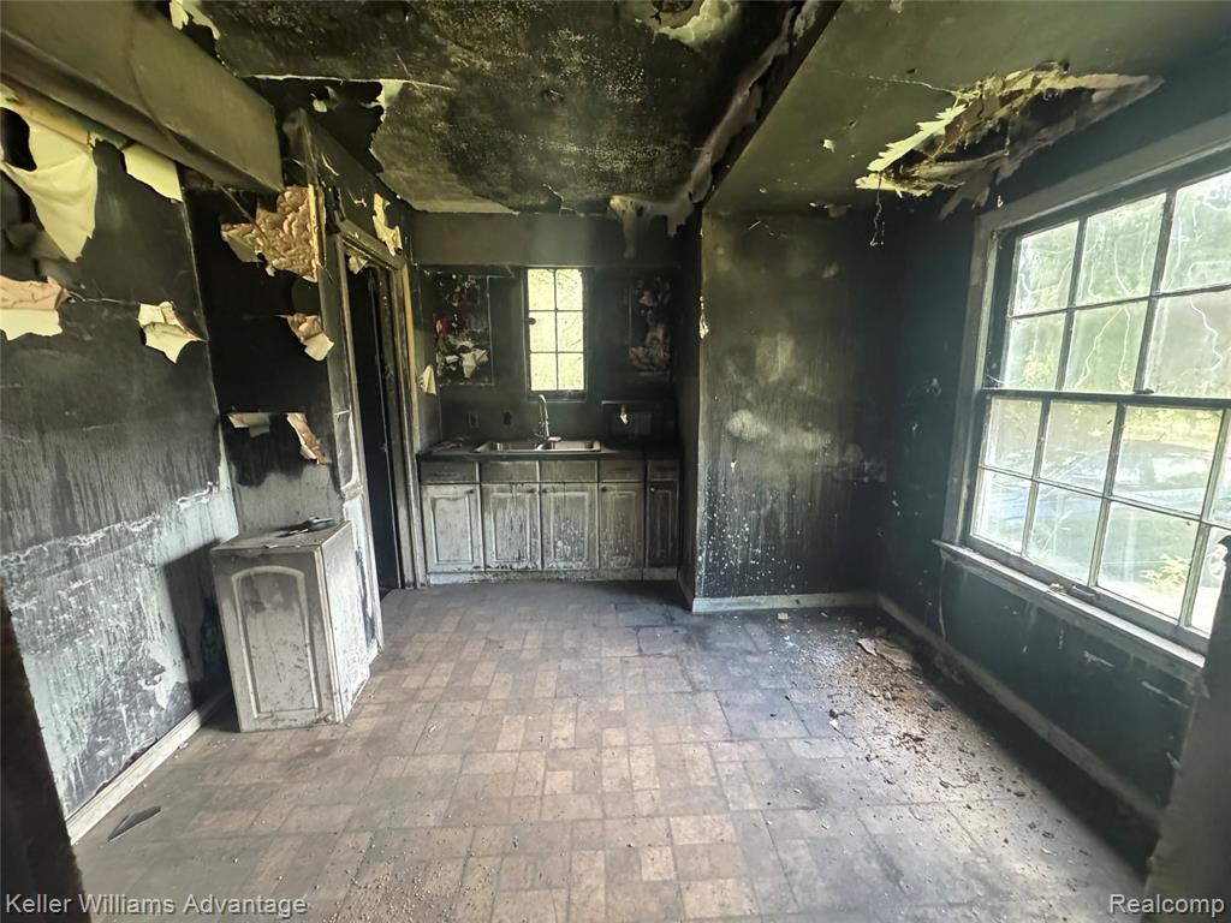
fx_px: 498
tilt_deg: -10.4
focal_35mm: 14
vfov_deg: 85.7
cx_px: 616
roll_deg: -0.4
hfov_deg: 102.1
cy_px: 462
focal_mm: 2.22
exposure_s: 1/60
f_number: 2.2
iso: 1250
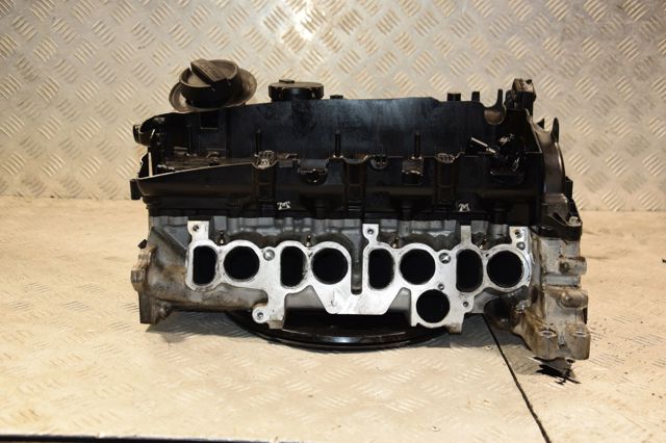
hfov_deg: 41.1
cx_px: 333
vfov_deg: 28.0
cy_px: 222
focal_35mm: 48
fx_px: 888
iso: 800
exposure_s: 1/160
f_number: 5
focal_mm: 32
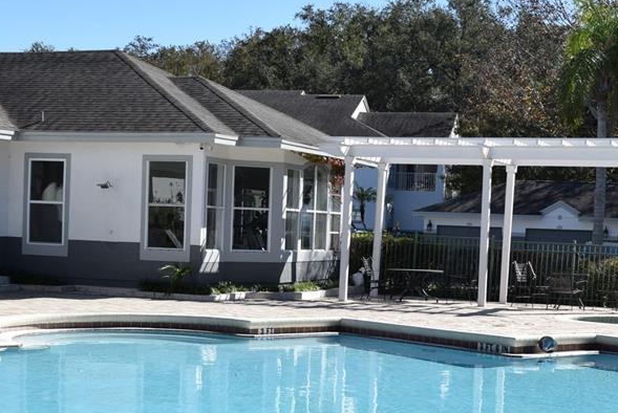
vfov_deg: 18.6
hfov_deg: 27.7
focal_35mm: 73
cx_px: 294
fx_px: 1254
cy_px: 310
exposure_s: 1/250
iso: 100
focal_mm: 28
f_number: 8
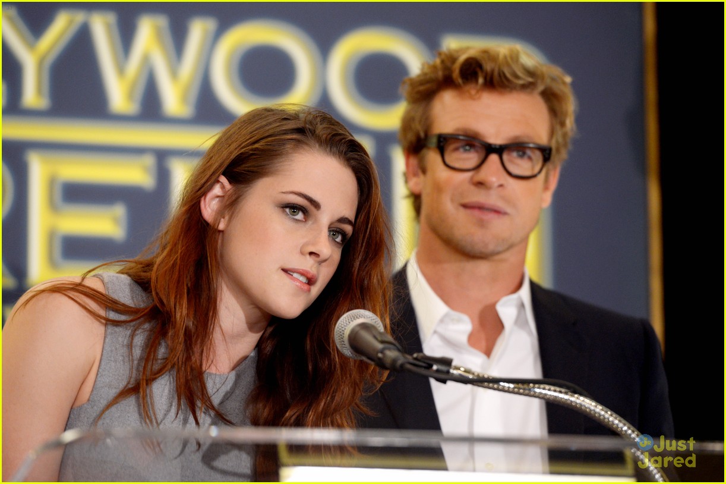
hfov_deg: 10.3
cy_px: 242
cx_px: 363
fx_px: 4032
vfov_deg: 6.9
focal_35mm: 200
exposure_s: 1/250
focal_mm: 200
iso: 1600
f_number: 4.5
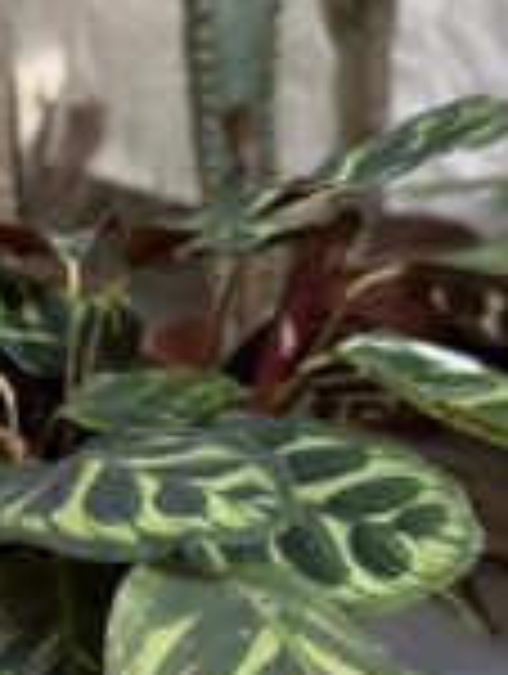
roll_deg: +1.6
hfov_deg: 22.2
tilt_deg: -21.0
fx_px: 1249
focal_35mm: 64
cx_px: 13
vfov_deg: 30.0
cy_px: 454
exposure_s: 1/274
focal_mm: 6.76
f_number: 1.78
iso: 100
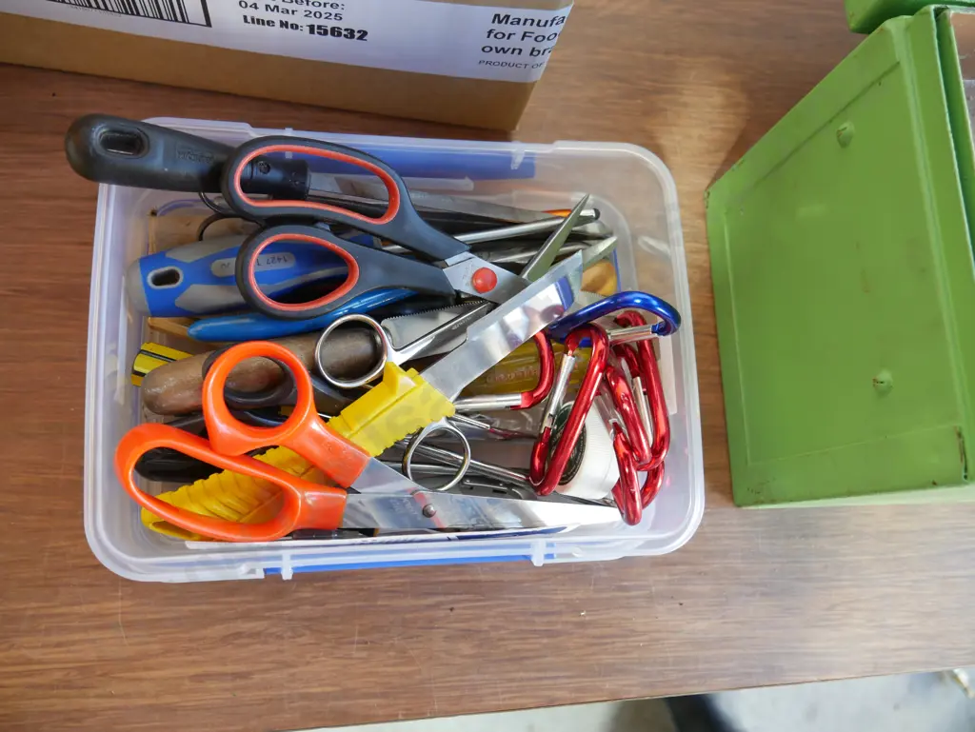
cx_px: 488
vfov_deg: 49.8
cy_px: 366
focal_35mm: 28
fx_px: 789
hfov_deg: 63.4
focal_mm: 14
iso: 400
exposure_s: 1/60
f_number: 3.5
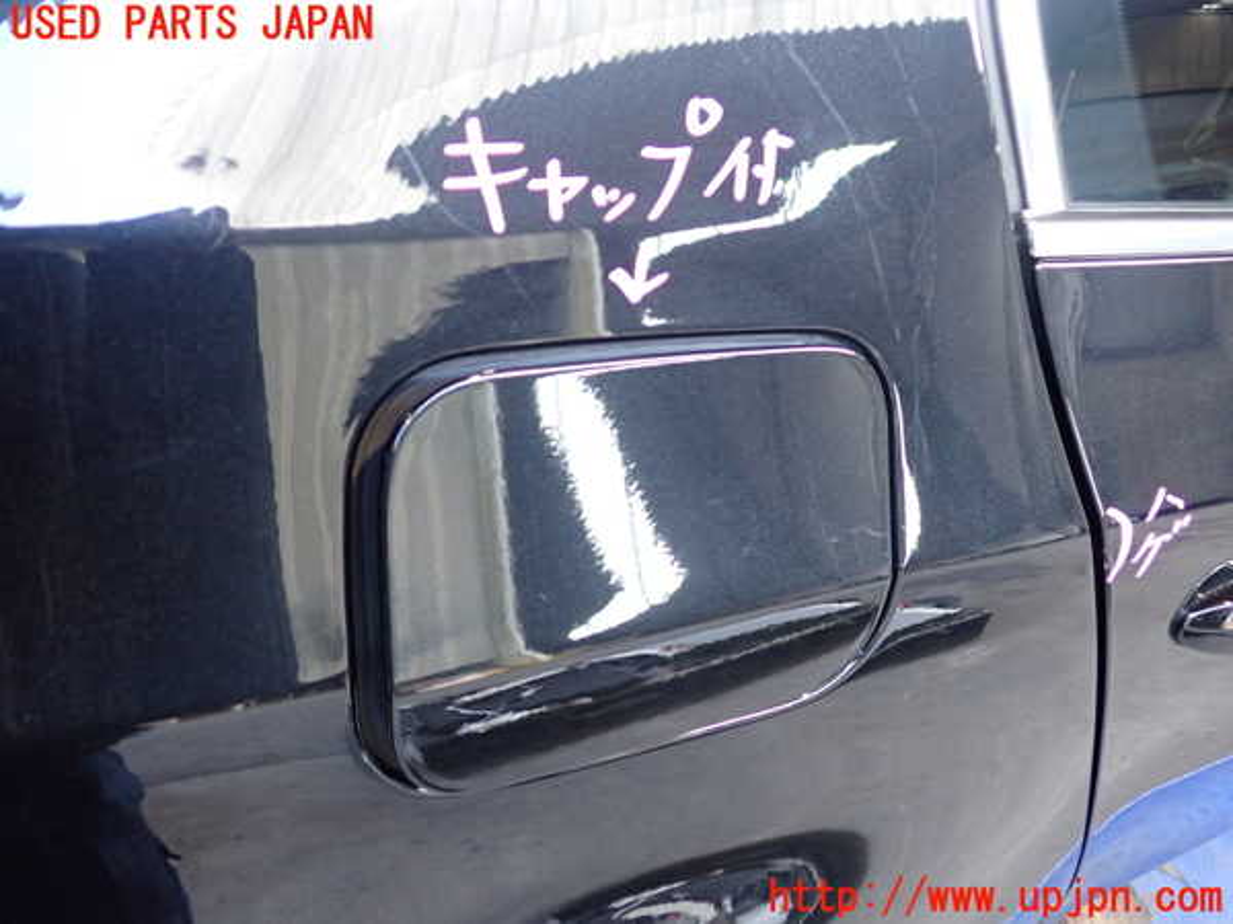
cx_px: 616
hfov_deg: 60.0
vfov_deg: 46.8
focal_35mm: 30
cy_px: 462
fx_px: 1069
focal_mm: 5.4
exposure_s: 1/30
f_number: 2.3
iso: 500
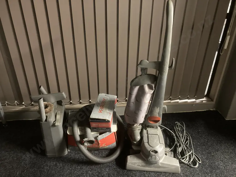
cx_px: 118
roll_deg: -1.9
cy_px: 88
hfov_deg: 63.4
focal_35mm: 28
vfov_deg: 49.7
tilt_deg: -29.0
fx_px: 191
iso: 640
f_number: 1.8
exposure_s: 1/20
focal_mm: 3.99
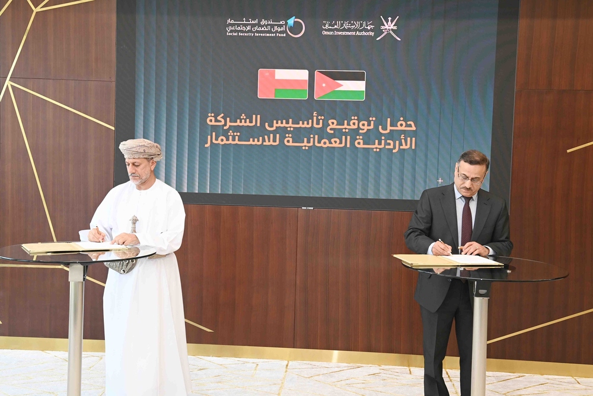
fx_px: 725
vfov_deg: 30.5
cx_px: 296
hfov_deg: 44.5
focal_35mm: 44
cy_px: 198
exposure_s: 1/125
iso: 3200
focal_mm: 44
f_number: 9
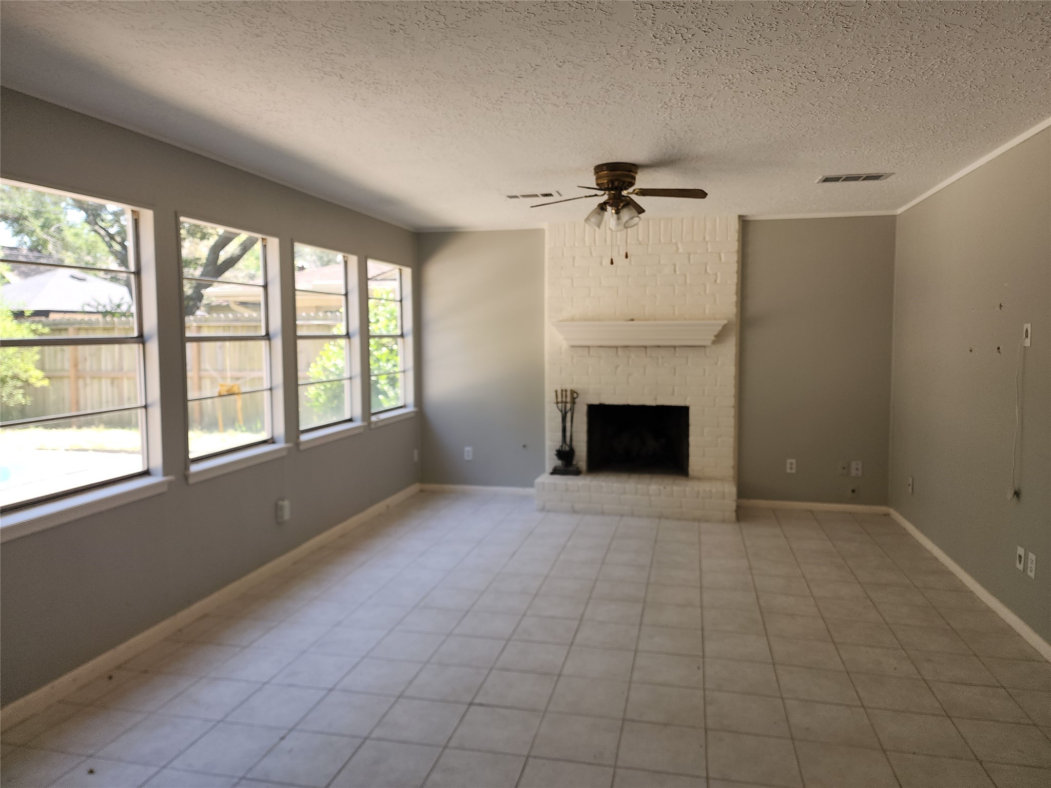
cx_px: 526
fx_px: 698
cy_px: 394
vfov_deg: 58.9
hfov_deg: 73.9
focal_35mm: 23
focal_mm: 6.4
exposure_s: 1/120
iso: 25
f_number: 1.8
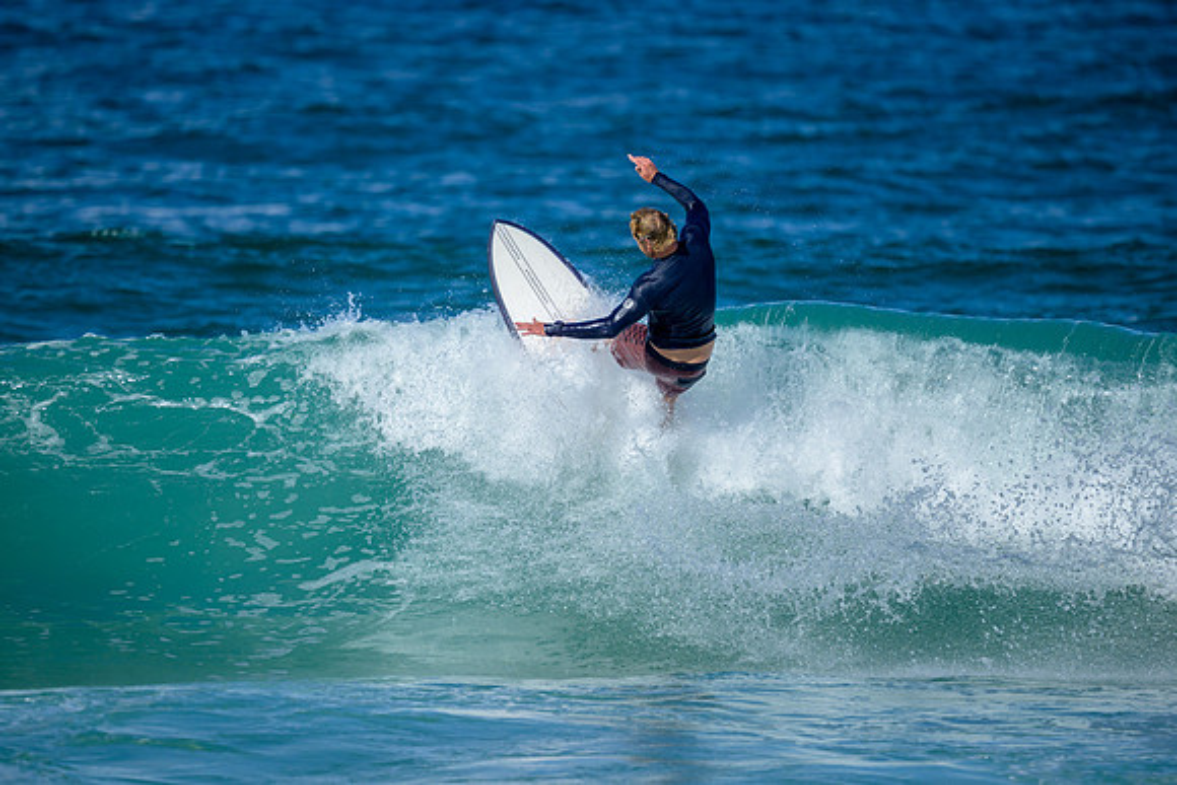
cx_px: 588
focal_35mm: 800
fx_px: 26160
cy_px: 392
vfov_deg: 1.7
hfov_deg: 2.6
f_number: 6.3
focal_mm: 800
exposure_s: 1/2500
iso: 320
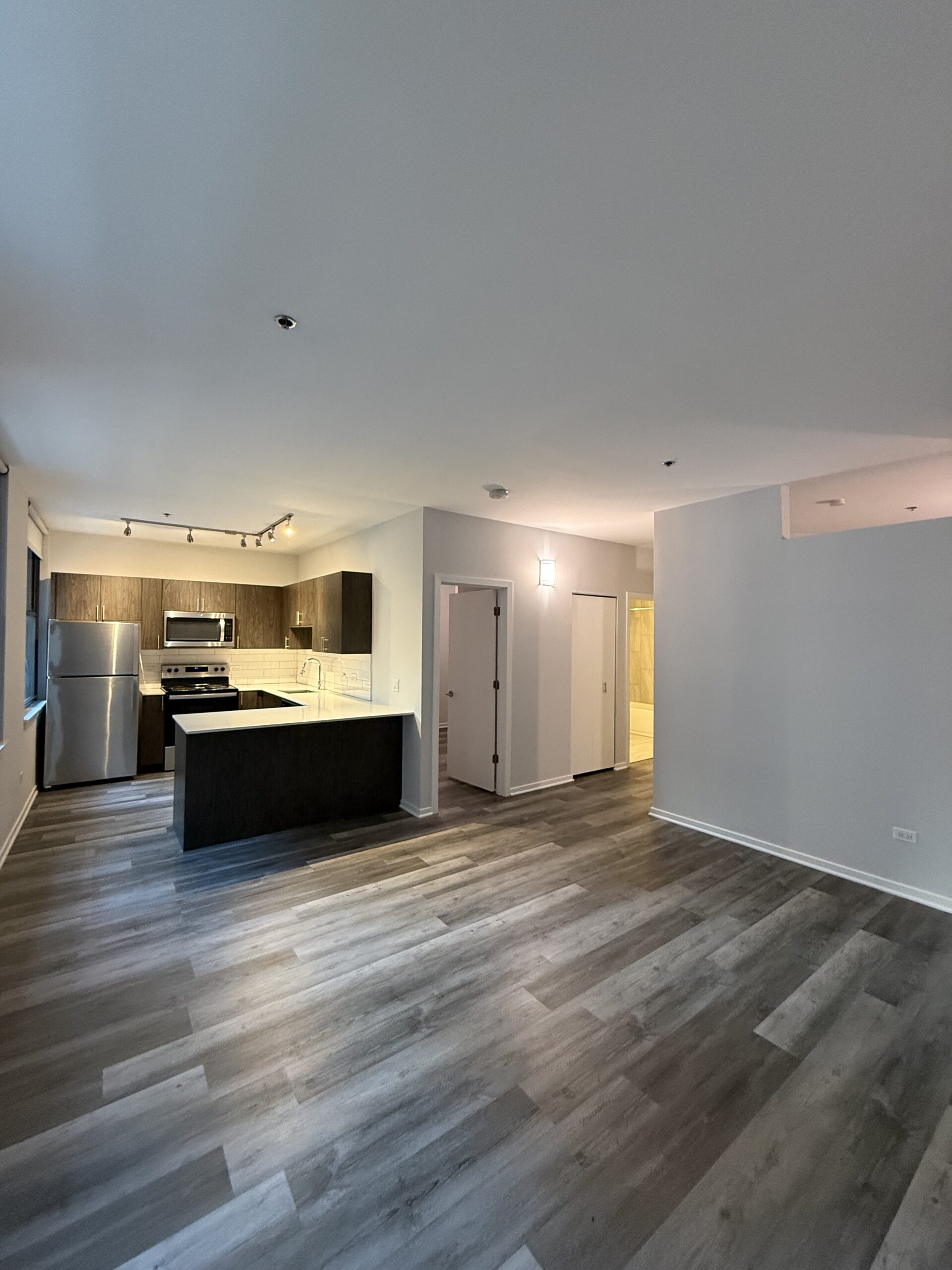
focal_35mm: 14
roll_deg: -0.5
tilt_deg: +1.0
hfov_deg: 85.7
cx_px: 476
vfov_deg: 102.1
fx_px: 513
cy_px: 635
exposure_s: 1/60
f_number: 2.2
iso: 400
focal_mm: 2.22
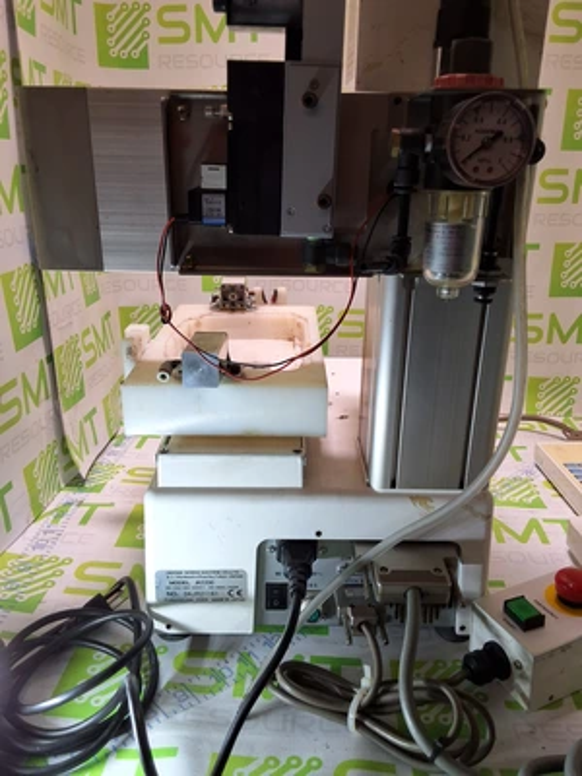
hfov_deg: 49.7
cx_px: 291
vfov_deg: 63.4
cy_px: 388
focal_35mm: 28
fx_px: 628
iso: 32
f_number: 1.9
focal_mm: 2.91
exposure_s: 1/120
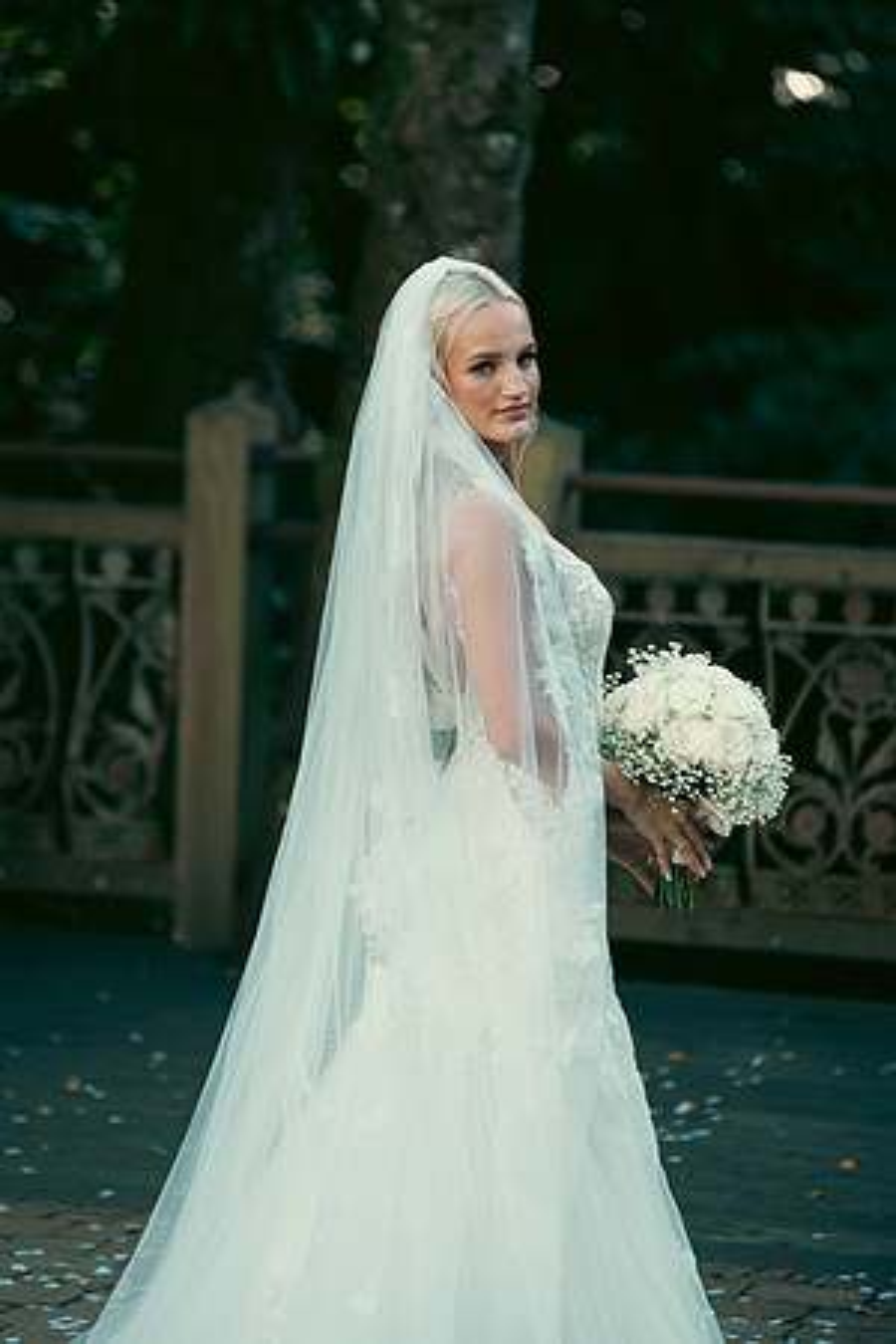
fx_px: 7466
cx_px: 448
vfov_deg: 10.3
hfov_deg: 6.9
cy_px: 672
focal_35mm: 200
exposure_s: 1/200
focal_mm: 200
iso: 160
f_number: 3.5
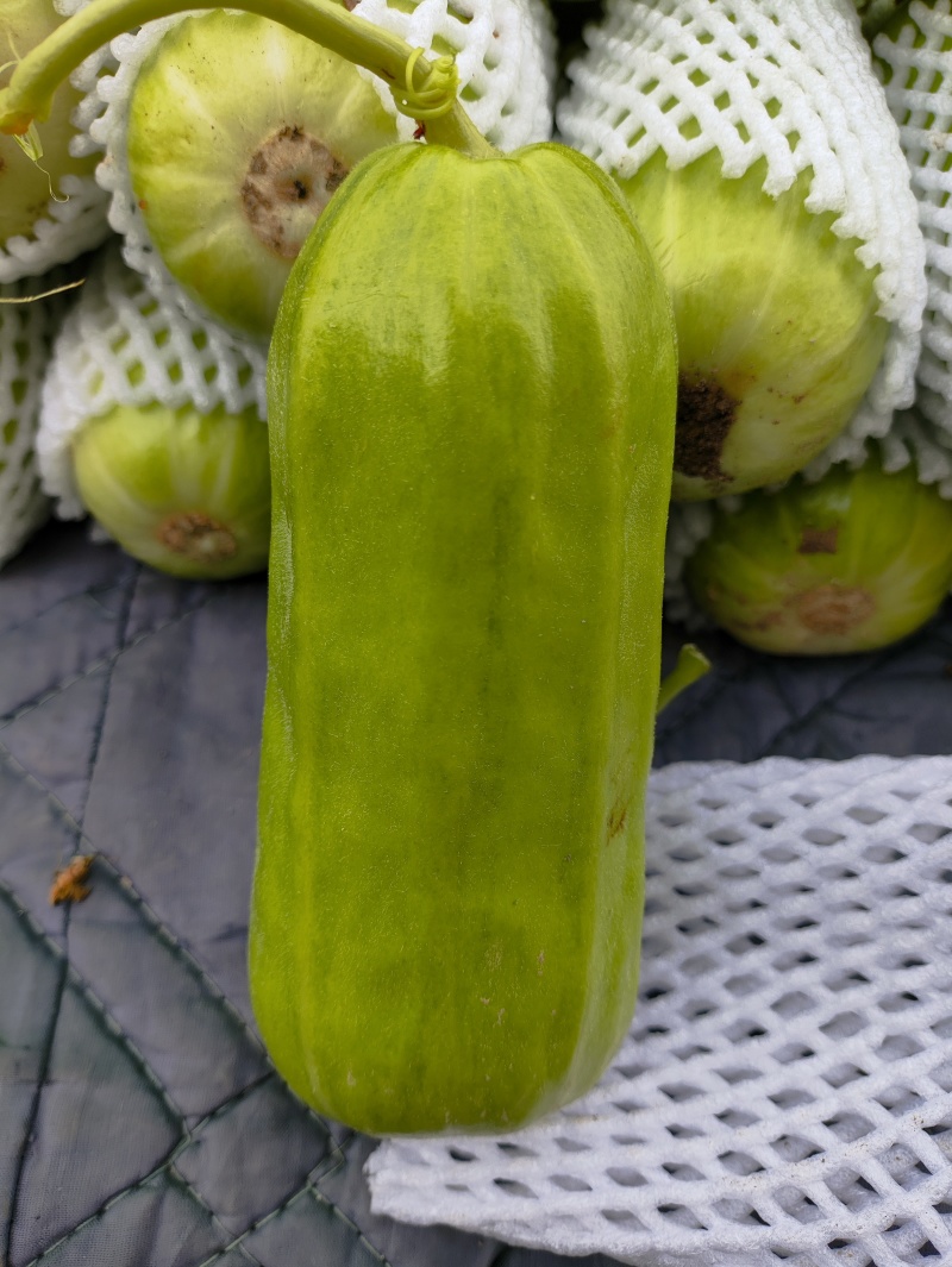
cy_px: 634
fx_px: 879
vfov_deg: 71.6
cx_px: 476
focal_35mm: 24
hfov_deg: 56.9
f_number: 1.8
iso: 50
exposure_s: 1/349
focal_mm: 4.68
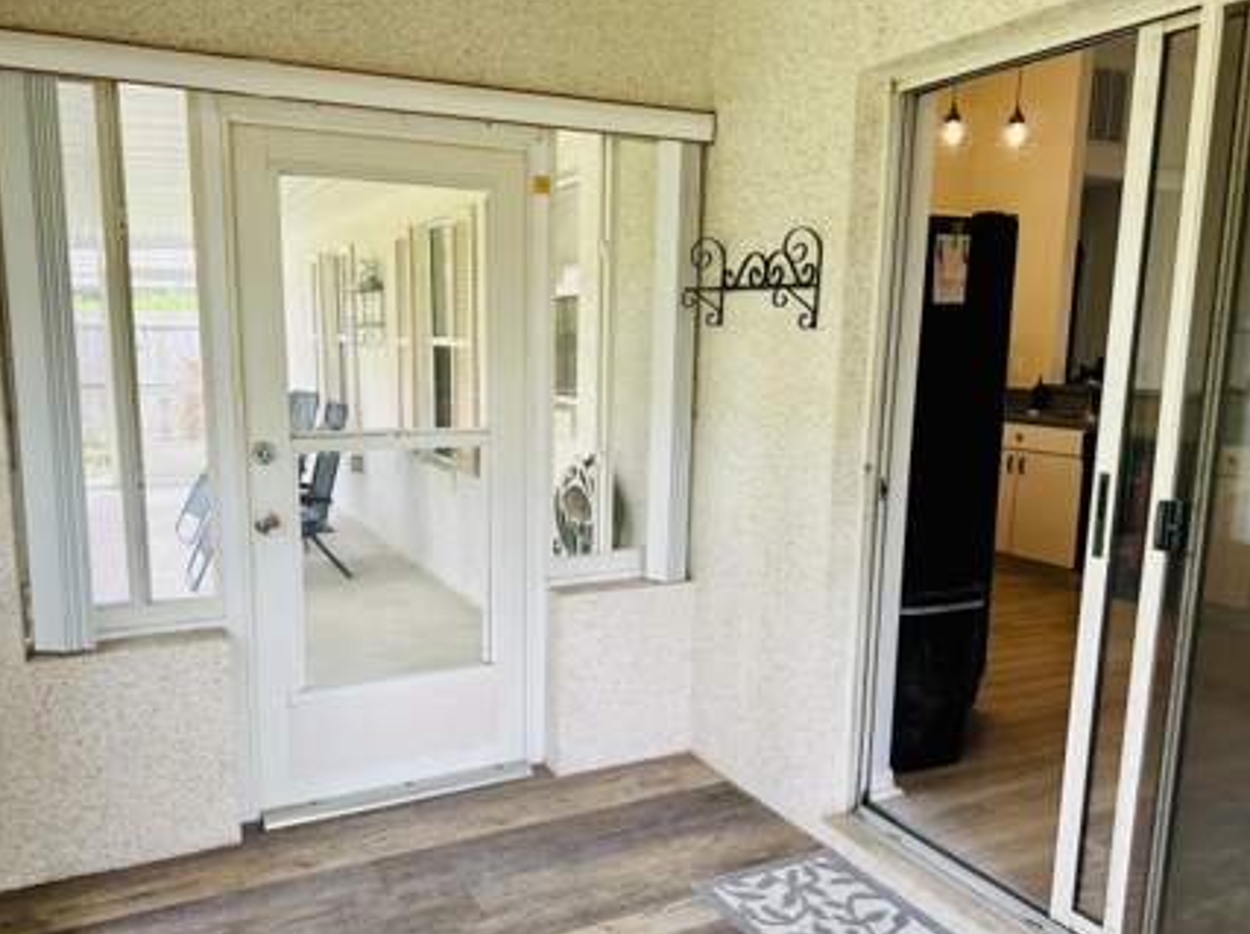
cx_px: 550
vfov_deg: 51.2
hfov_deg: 65.2
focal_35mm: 27
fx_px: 974
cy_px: 508
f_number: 1.78
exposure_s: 1/120
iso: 125
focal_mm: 6.86
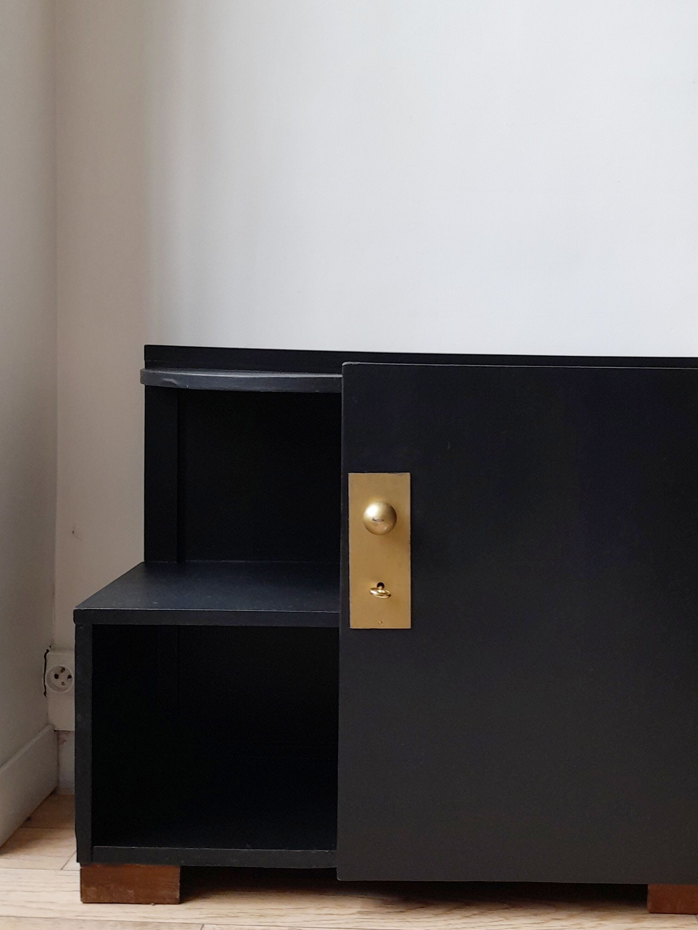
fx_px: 1022
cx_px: 416
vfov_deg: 49.0
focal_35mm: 38
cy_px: 466
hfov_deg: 37.6
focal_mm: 4.6
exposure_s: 1/50
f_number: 2
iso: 100
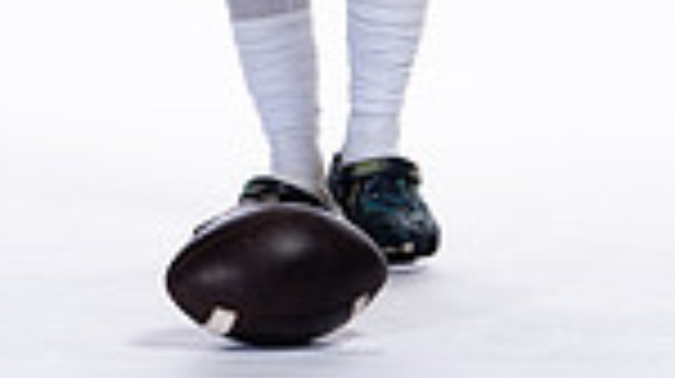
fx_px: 6007
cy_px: -608
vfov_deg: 3.5
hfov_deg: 6.4
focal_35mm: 336
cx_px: 432
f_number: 6.3
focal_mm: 107
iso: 400
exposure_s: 1/250
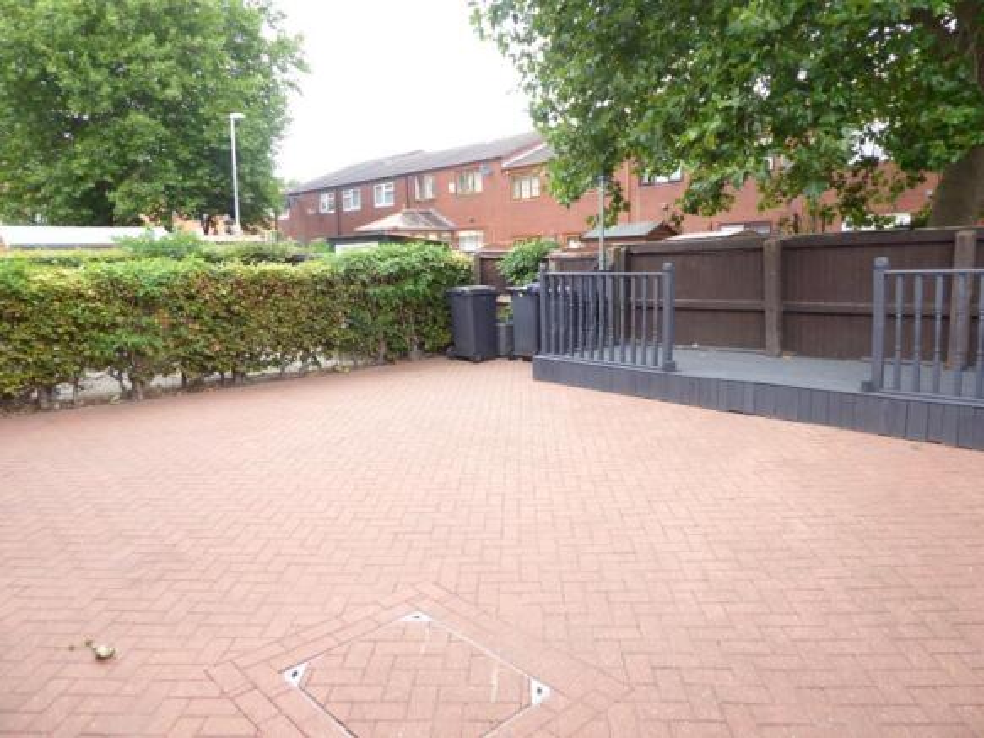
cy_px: 369
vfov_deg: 56.8
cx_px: 492
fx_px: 682
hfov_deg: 71.6
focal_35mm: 24
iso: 100
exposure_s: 1/125
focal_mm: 4.3
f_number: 3.3
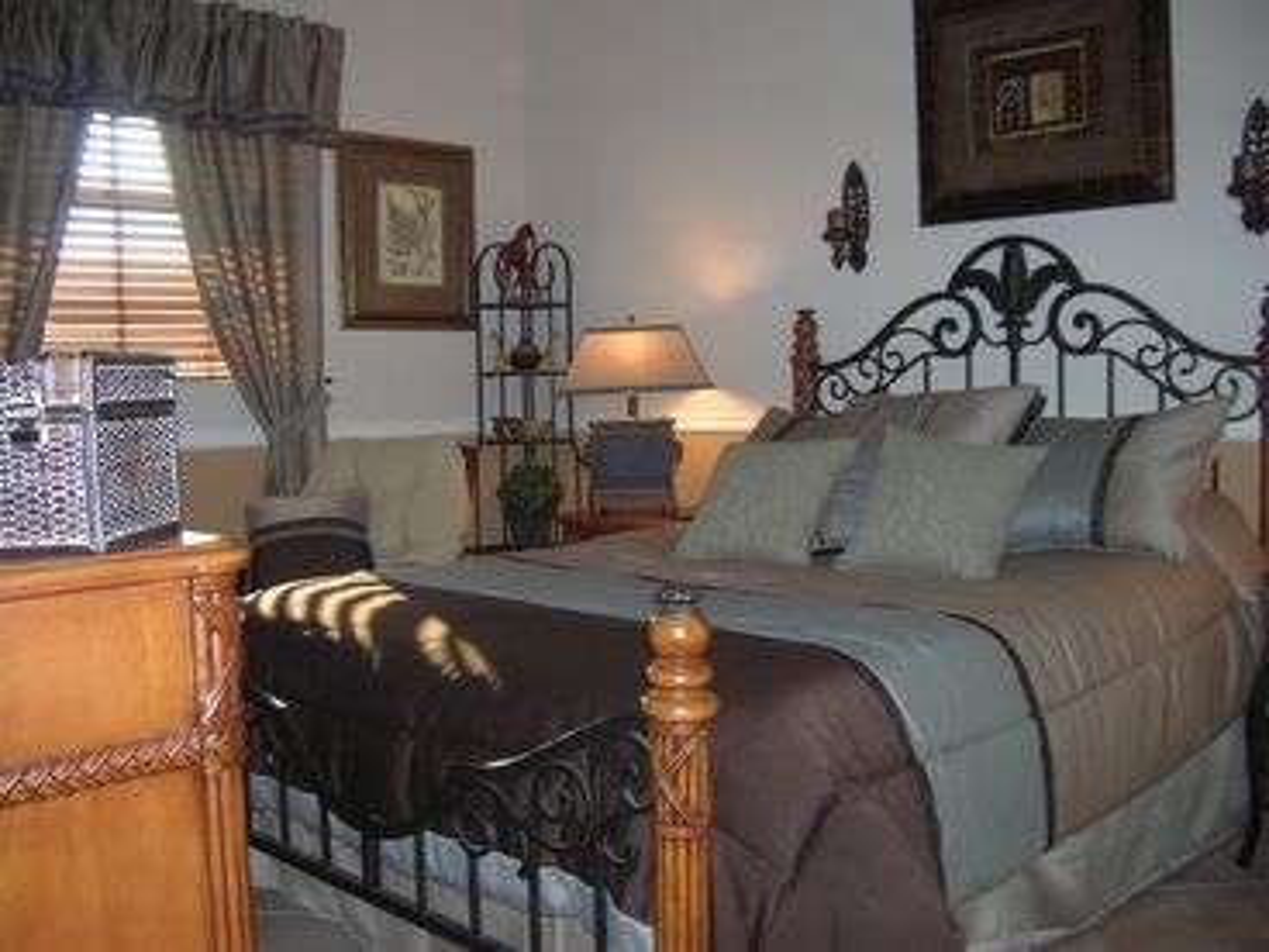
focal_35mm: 34
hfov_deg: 54.0
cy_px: 476
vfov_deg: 41.8
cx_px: 634
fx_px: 1246
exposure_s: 1/60.1
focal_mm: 5.7
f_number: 2.9
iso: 119
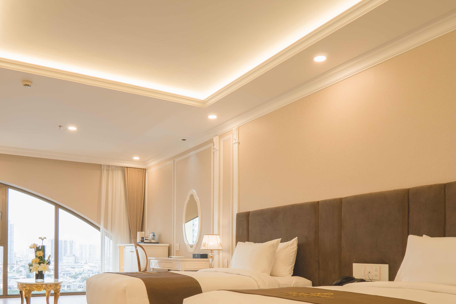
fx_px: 393
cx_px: 209
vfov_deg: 40.3
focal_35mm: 31
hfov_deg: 60.2
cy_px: 250
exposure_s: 1/15
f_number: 5.6
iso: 320
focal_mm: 12
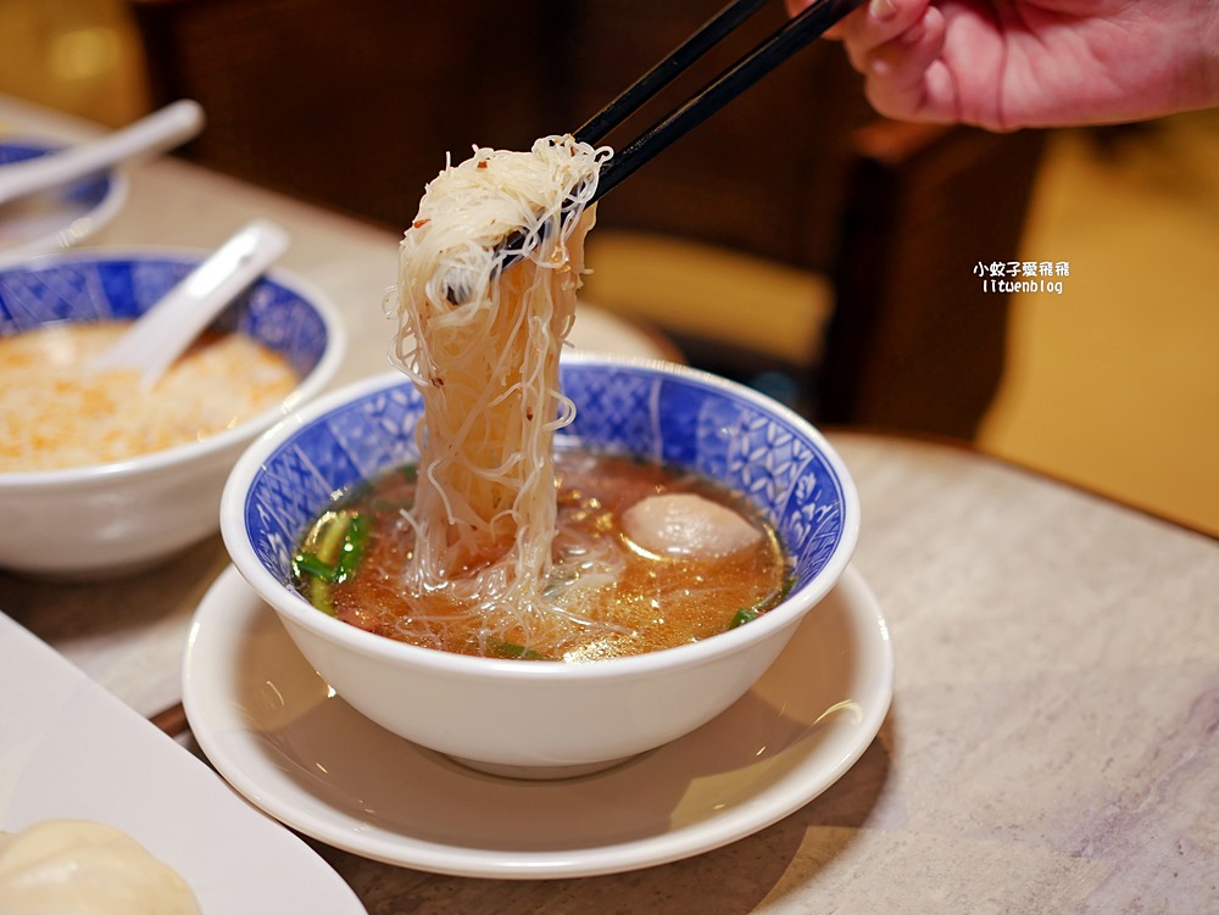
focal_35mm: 50
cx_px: 610
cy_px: 458
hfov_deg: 38.2
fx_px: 1762
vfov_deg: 29.1
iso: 200
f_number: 1.8
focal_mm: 25
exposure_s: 1/80
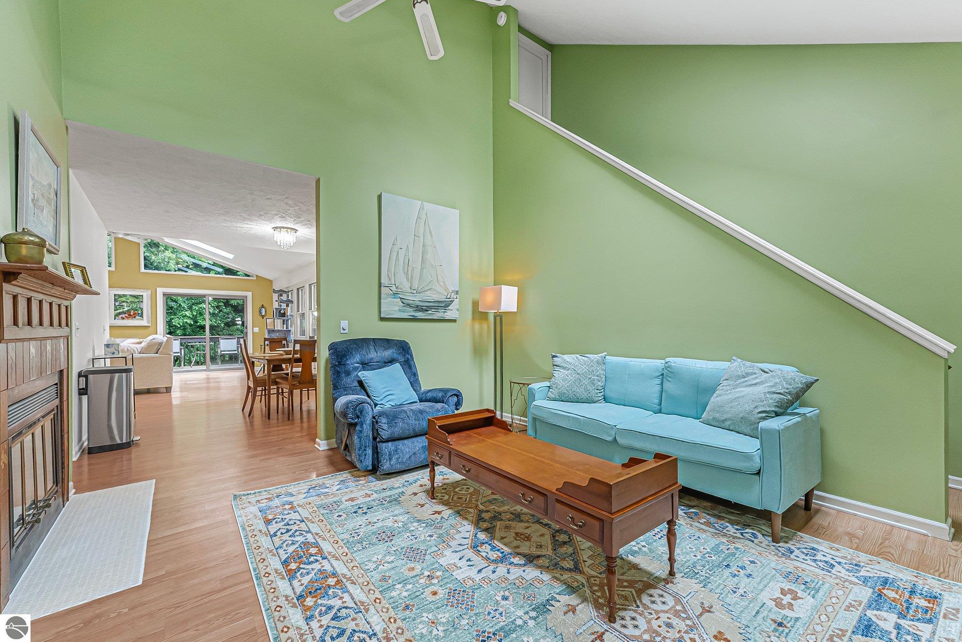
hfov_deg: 100.7
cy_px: 321
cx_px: 481
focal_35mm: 15
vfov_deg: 77.7
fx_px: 398
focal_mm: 14.9
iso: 1600
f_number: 5.6
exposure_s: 1/60
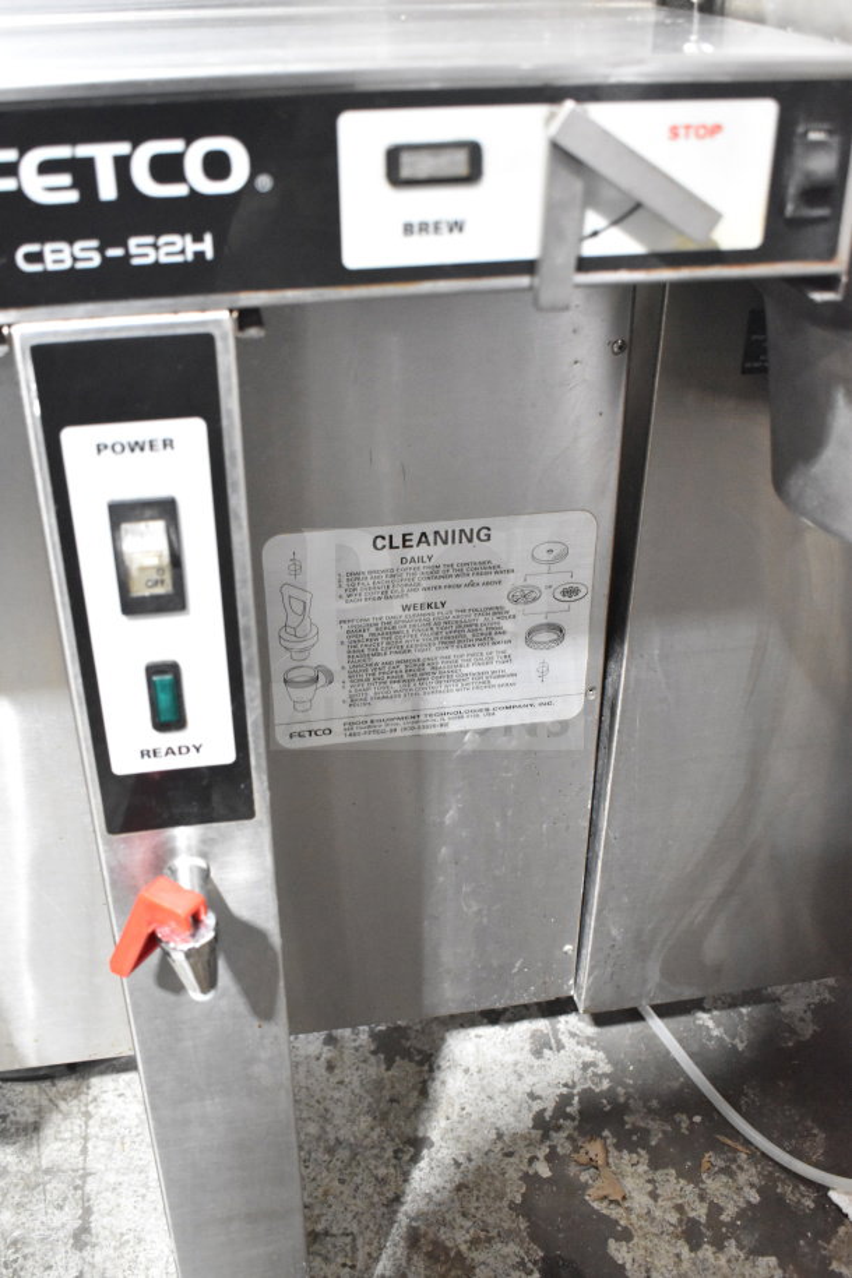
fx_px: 1225
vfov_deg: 55.1
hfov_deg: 38.4
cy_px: 639
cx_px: 426
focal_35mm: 34
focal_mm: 23
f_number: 5
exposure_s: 1/100
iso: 6400
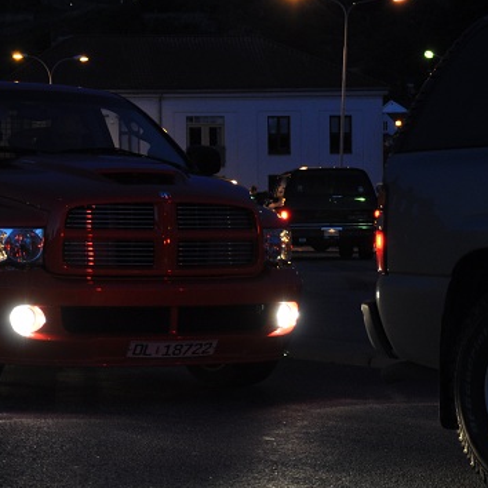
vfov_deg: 14.0
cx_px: 156
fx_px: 1993
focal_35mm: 125
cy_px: 271
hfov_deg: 13.9
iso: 450
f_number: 4.8
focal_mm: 45
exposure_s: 1/15
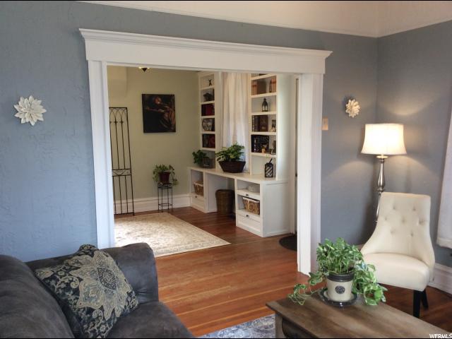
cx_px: 226
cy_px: 170
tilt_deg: -6.8
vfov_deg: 44.2
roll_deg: +0.9
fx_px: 418
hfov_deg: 56.8
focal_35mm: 32
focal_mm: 3.3
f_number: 2.4
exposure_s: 1/24
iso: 50
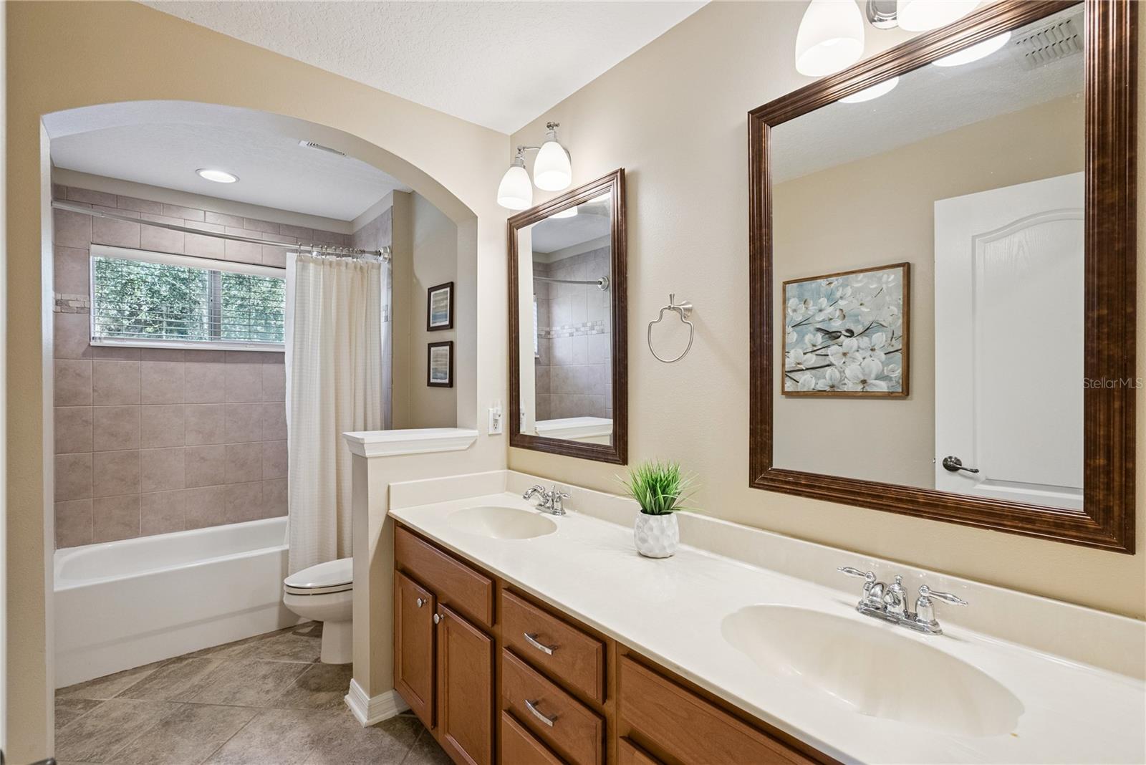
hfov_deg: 96.7
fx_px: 509
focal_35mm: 16
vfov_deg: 73.8
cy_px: 382
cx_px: 573
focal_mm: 16
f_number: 8
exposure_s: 1/60
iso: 1600
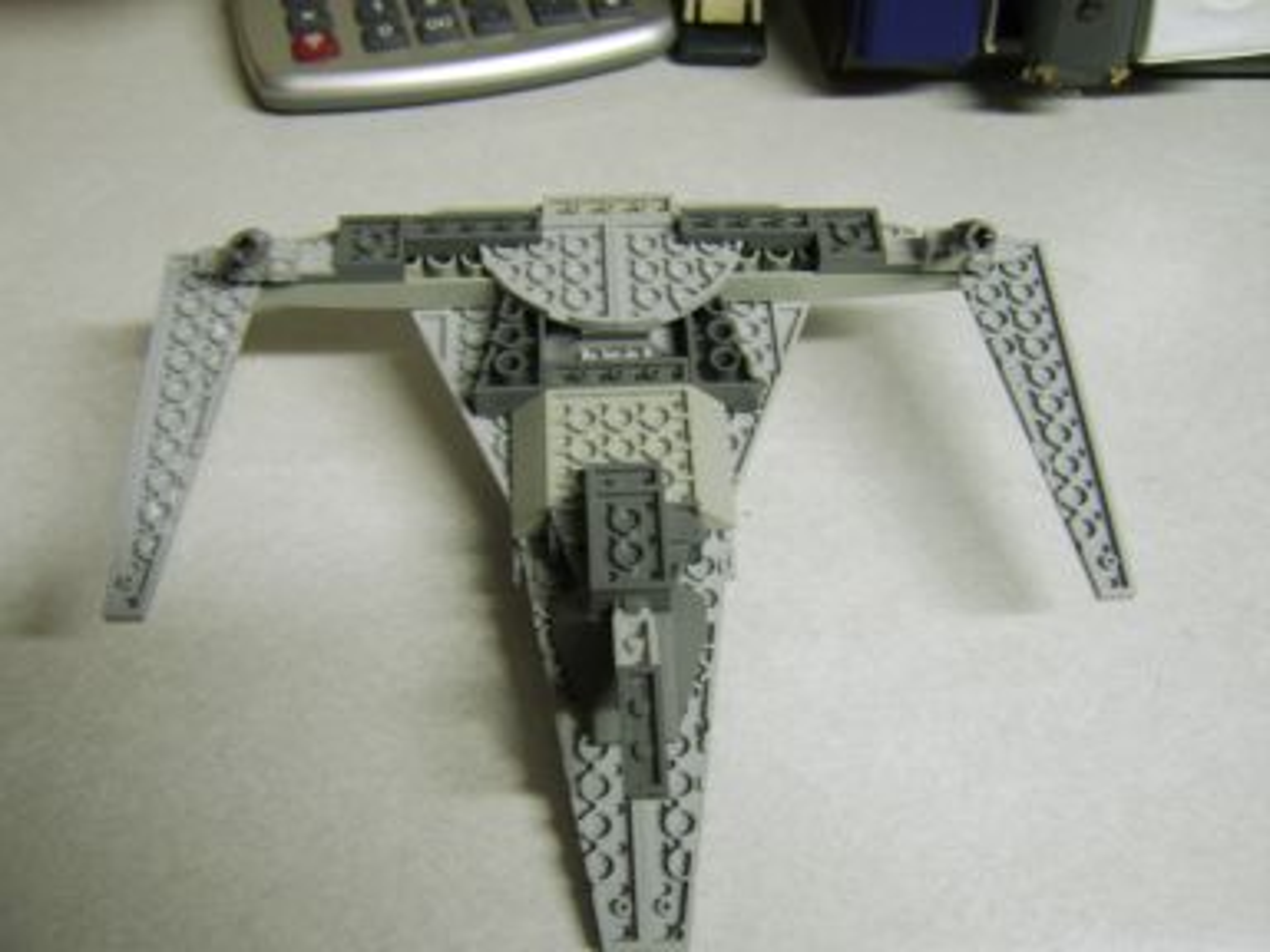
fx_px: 1137
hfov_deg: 58.4
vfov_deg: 45.4
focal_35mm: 31
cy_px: 476
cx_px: 635
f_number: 2.7
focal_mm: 8.13
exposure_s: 1/6
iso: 71
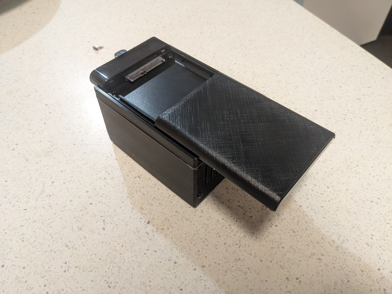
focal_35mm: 27
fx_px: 306
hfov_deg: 65.3
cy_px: 147
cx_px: 196
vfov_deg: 51.4
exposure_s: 1/50
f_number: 1.73
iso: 177
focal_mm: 4.38
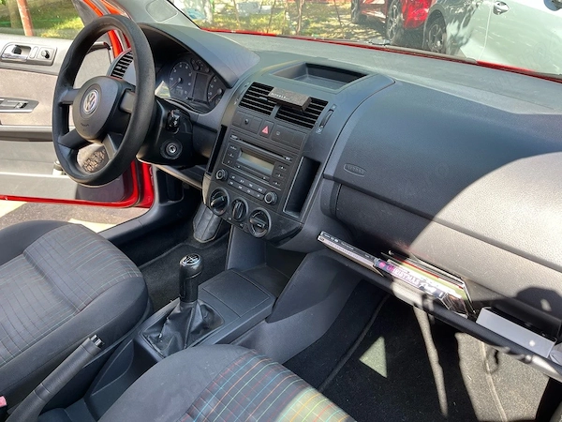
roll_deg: -0.6
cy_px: 211
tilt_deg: -31.7
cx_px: 281
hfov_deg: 67.3
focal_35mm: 26
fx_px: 422
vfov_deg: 53.1
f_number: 1.6
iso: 40
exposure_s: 1/133
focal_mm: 5.1
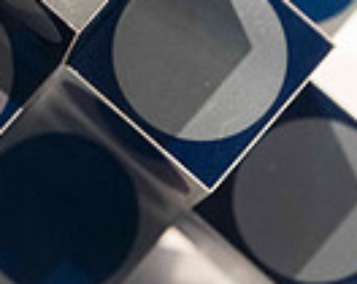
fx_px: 2836
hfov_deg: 7.2
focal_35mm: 269
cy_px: 9
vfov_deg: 5.7
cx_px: -30
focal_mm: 65
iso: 2500
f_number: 2.8
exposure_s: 1/125
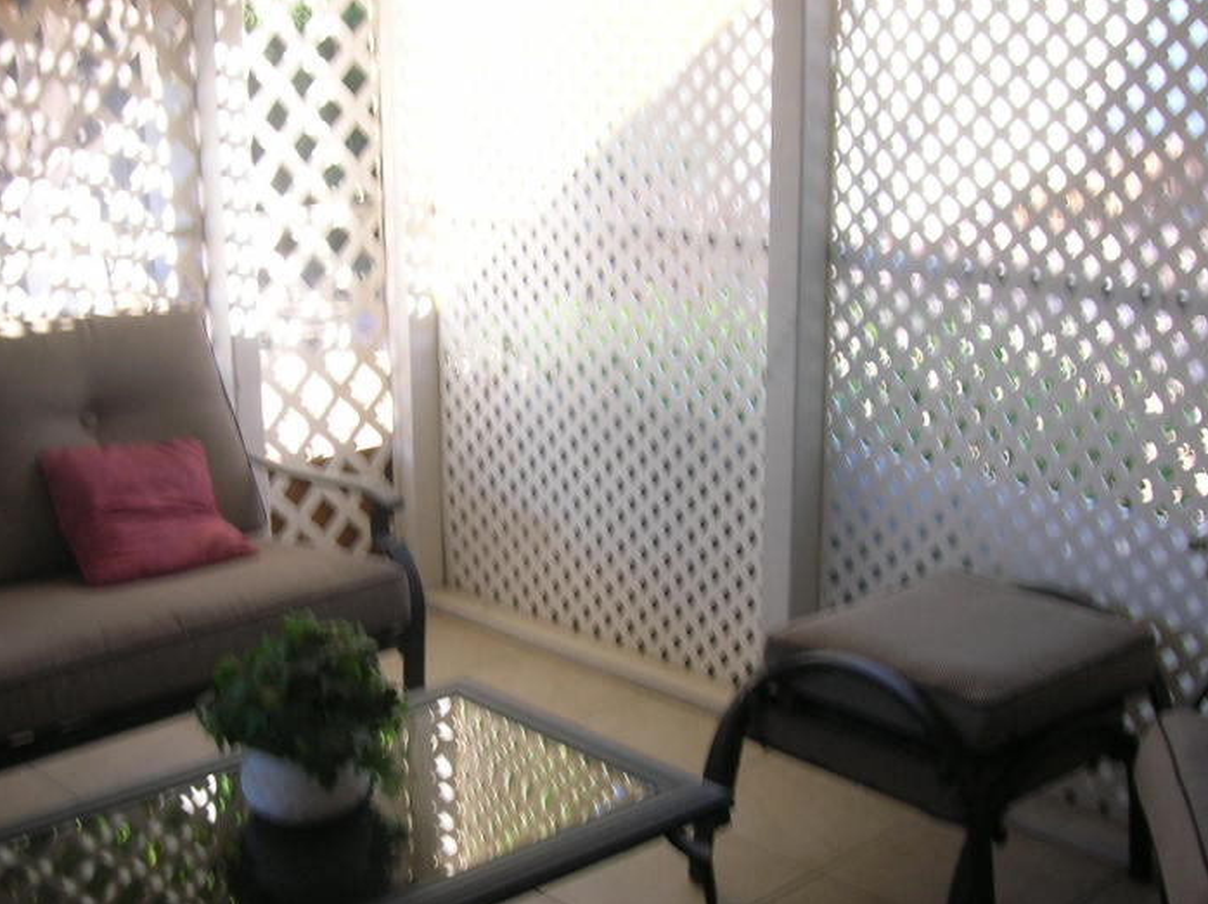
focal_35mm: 50
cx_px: 521
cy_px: 565
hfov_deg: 38.2
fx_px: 1743
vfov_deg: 28.9
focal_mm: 5.7
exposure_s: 1/15.1
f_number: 4.9
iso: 50
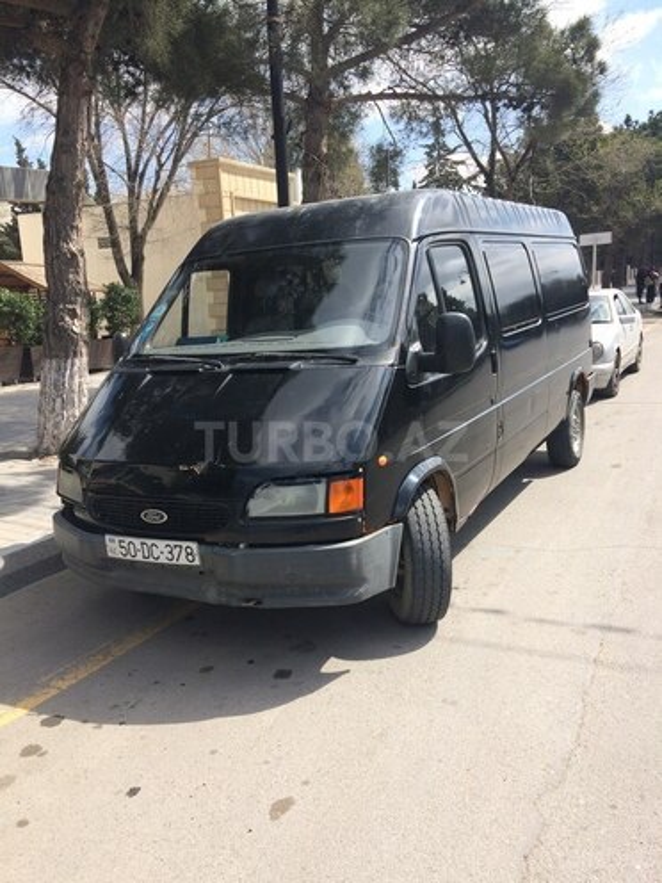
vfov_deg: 61.7
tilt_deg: -12.3
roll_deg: +3.8
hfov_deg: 48.2
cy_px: 442
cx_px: 331
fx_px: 739
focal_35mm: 29
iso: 32
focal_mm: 4.15
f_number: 2.2
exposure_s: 1/1368
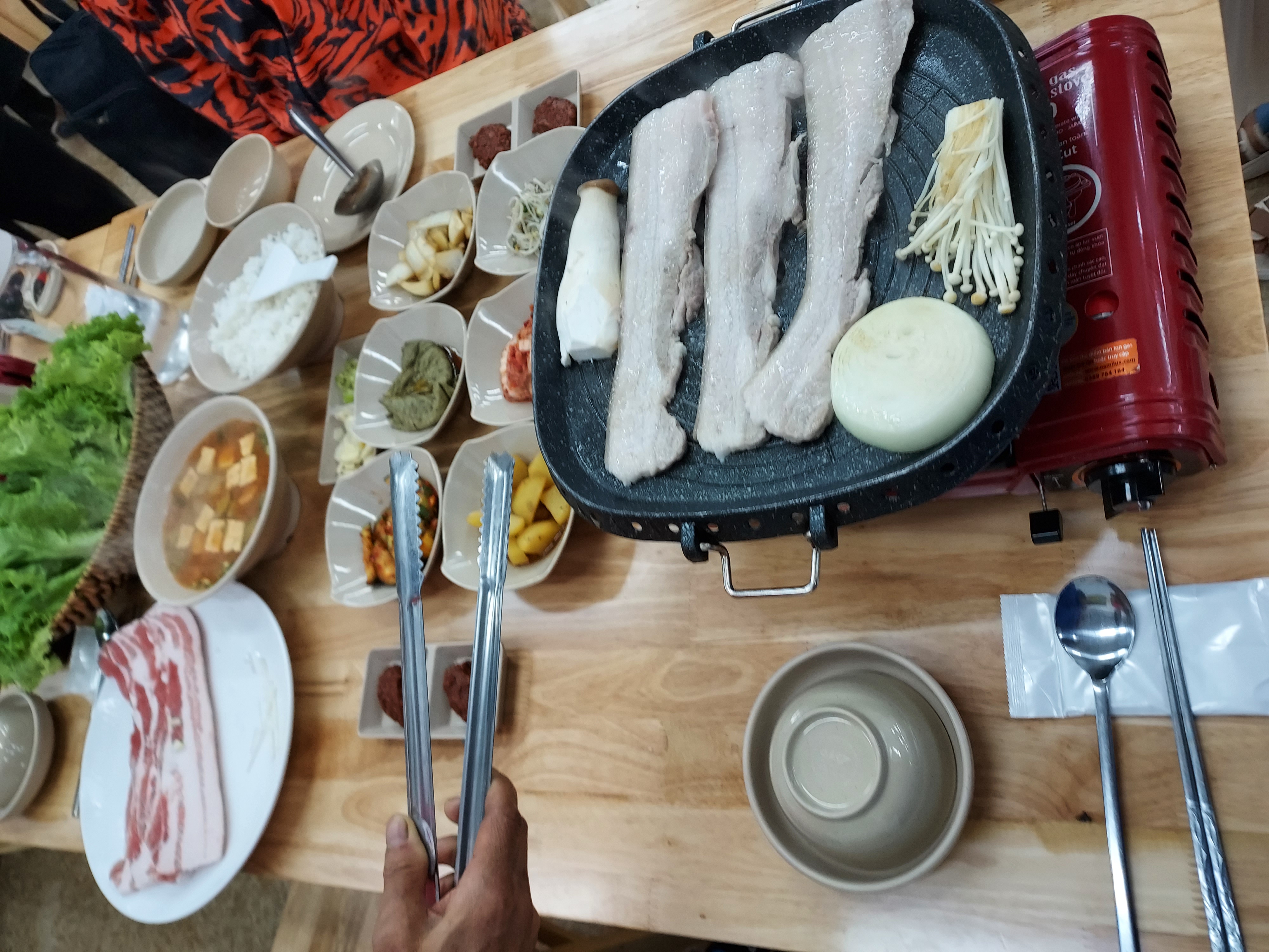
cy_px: 476
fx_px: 880
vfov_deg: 56.8
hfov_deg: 71.6
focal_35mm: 24
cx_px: 634
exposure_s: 1/60
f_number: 1.8
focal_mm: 4.6
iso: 100
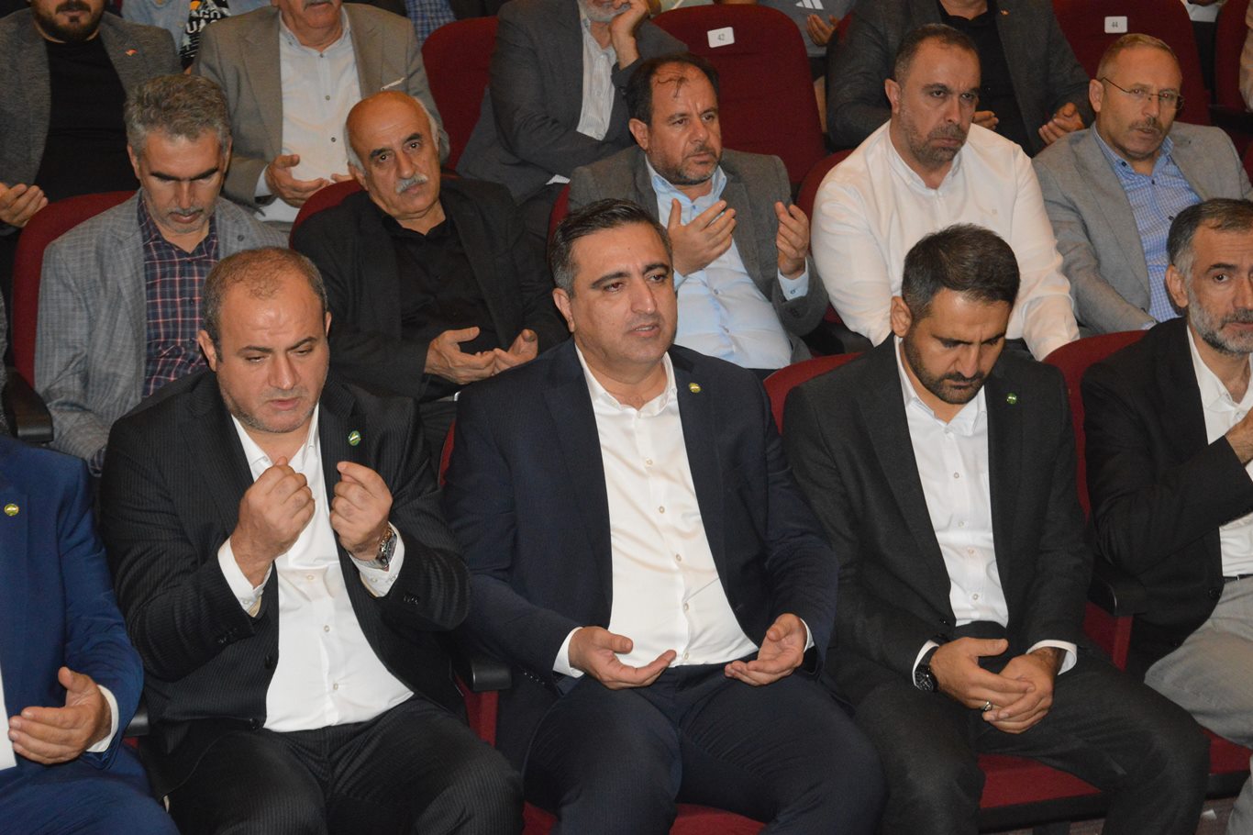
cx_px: 626
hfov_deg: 26.0
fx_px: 2714
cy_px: 418
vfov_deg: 17.5
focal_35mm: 78
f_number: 5.6
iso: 3200
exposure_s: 1/60
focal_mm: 52
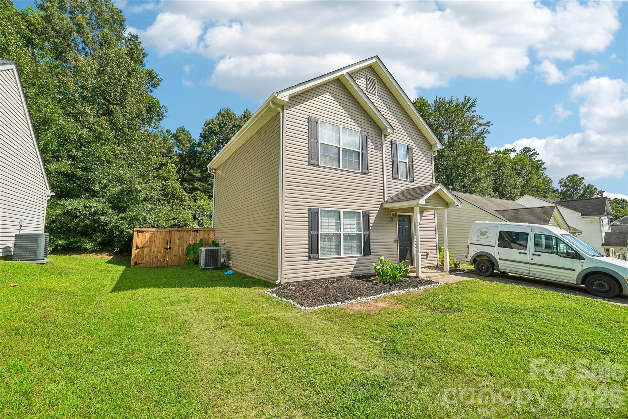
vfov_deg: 77.3
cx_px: 314
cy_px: 210
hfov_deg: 100.4
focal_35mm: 15
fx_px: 262
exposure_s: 1/125
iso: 100
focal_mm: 10
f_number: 8
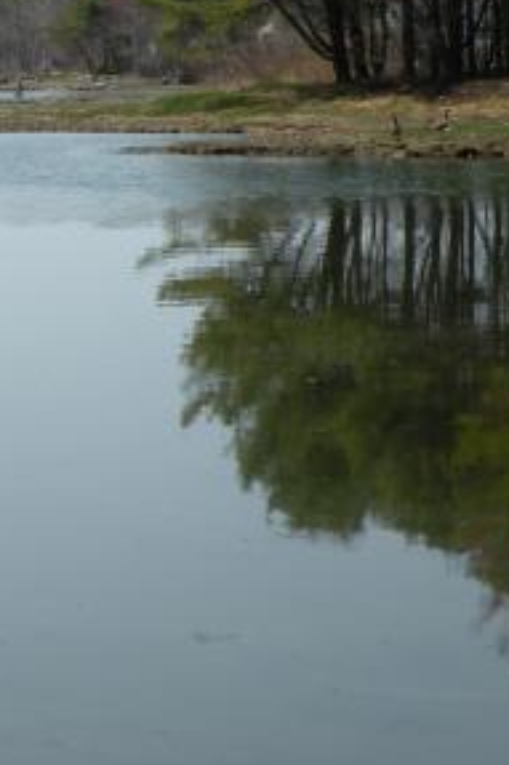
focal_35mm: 141
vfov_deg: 14.5
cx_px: -131
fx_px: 2994
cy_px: 203
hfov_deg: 9.6
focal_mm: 11.9
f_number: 6.3
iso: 64
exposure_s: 1/273
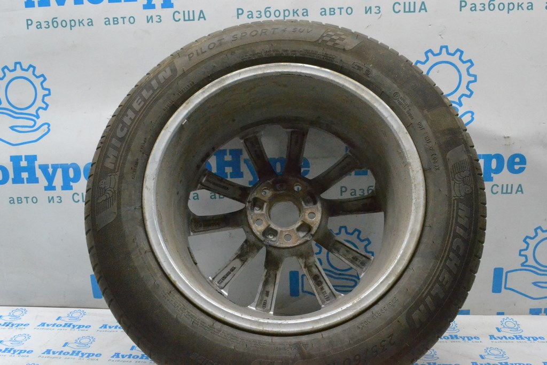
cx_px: 274
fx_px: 593
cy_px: 182
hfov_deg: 49.5
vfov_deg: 34.2
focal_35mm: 39
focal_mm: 26
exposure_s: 1/100
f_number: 13
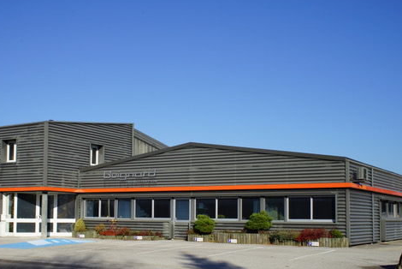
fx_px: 547
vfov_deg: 27.4
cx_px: 168
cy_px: 179
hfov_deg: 40.2
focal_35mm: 49
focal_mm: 36
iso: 100
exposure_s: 1/125
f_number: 14
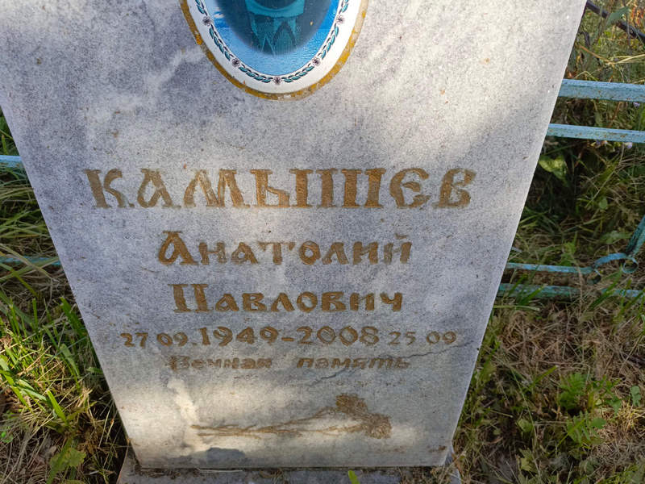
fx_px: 466
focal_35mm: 25
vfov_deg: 54.9
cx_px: 322
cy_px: 242
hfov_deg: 69.4
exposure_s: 1/535
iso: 113
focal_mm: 4.76
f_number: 1.69
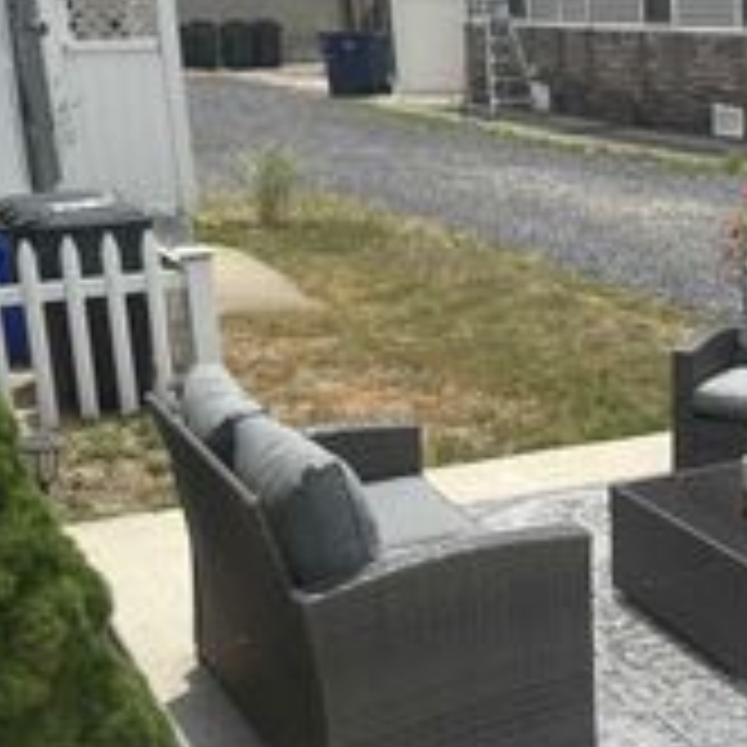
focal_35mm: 64
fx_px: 1563
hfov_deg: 24.8
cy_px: 407
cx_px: 846
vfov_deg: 26.9
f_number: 1.78
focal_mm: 6.76
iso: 80
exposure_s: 1/6711
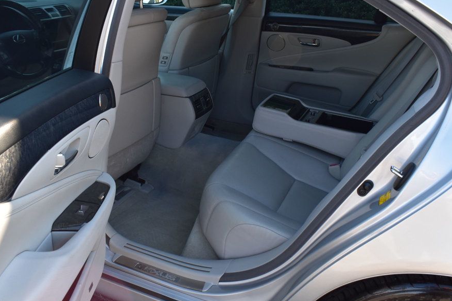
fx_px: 439
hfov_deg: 54.4
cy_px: 141
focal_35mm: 35
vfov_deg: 37.8
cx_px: 219
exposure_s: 1/100
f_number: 9
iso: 400
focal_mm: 20
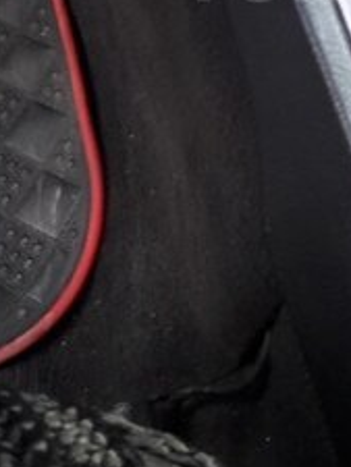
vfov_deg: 22.6
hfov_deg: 17.4
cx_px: 393
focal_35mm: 82
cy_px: -30
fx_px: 1108
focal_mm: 3.7
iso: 64
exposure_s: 1/33
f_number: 1.9
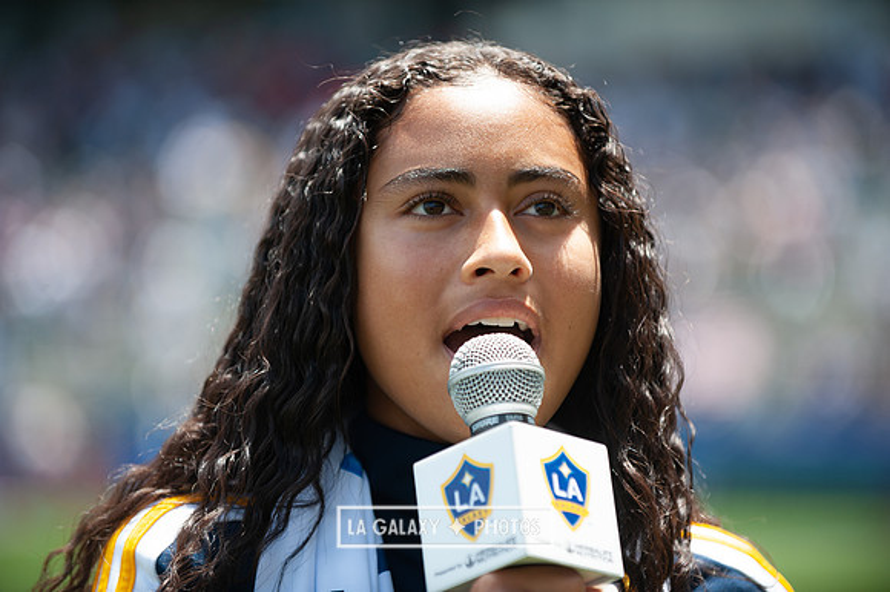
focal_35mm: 150
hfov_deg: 13.7
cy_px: 296
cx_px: 445
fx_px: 3706
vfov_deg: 9.1
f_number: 3.5
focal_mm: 150
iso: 200
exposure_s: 1/1000
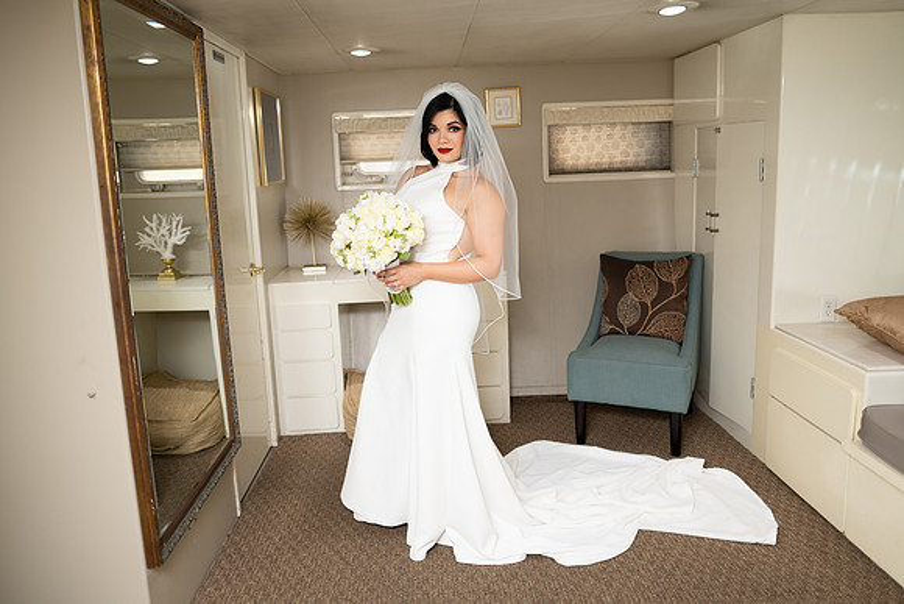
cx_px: 437
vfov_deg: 49.1
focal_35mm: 26
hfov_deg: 68.9
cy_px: 274
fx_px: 659
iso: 250
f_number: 1.4
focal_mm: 24
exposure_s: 1/1000
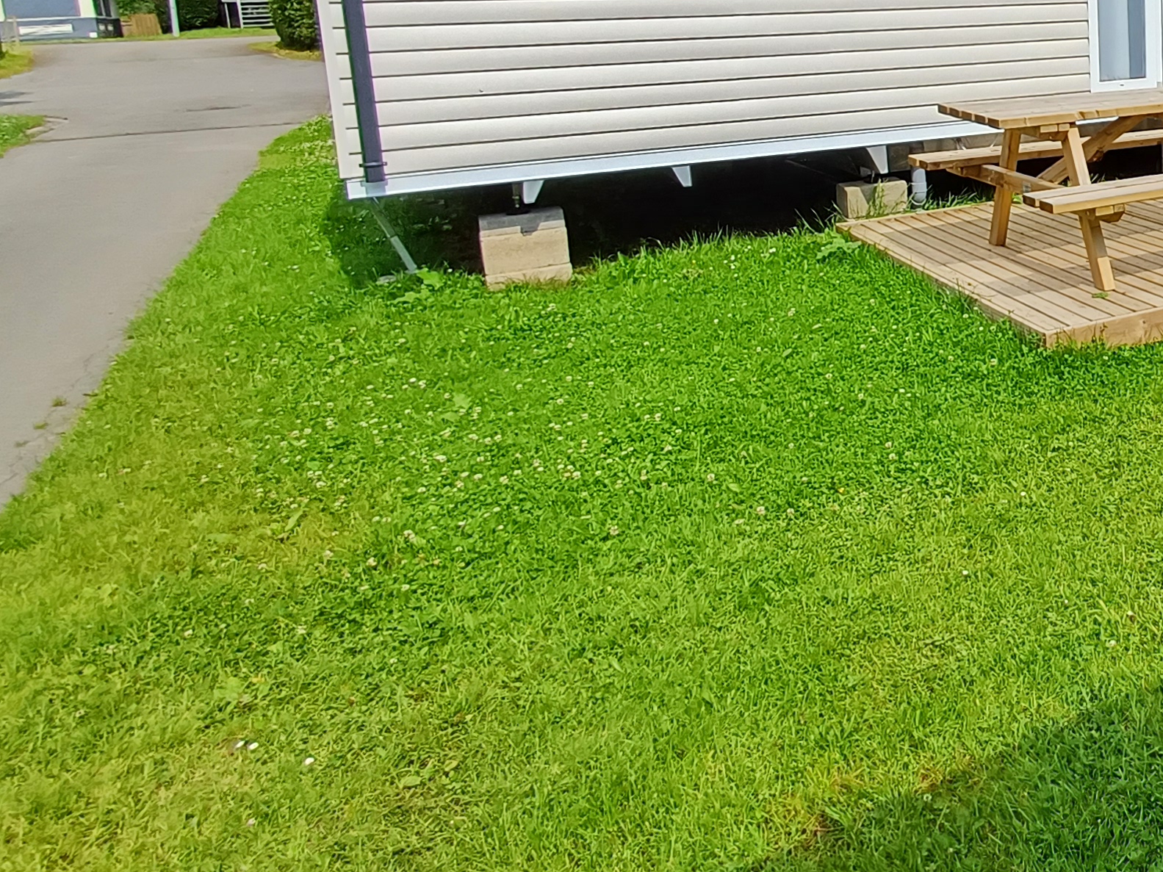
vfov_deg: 41.0
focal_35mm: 33
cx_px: 1093
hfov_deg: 48.2
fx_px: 1109
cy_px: 164
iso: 40
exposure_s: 1/1056
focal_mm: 1.64
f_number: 2.2
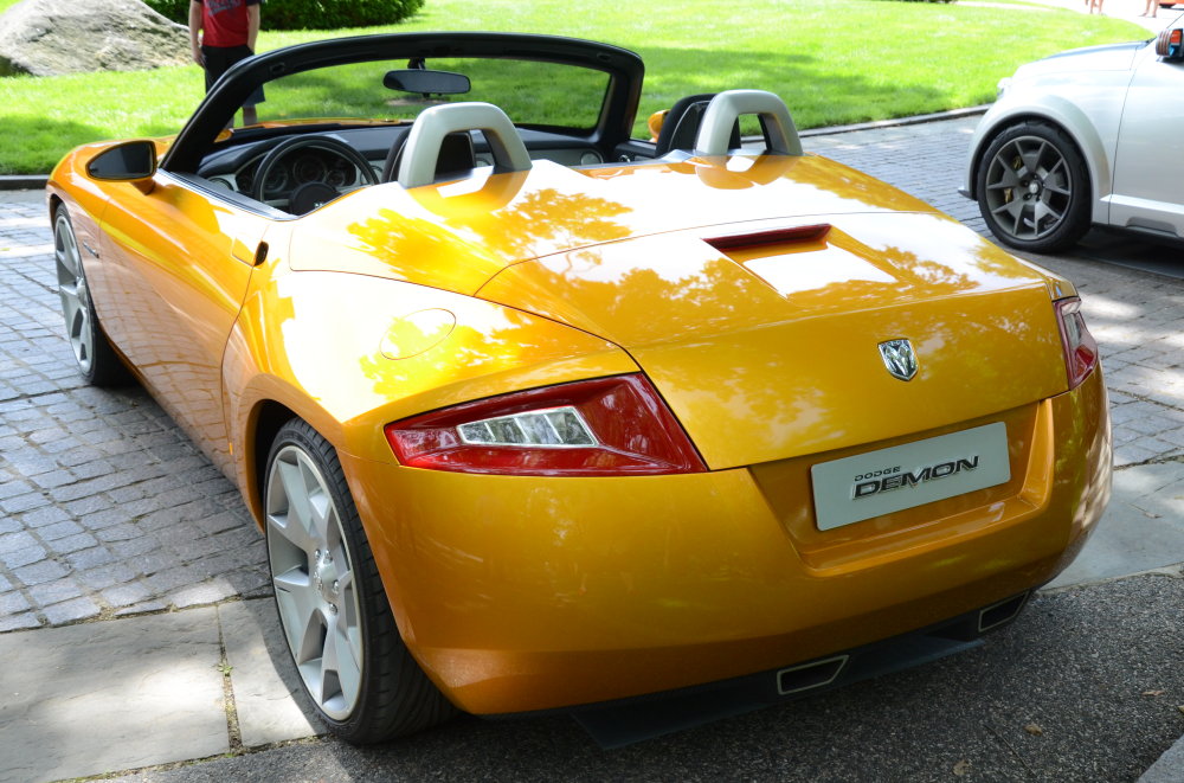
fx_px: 1181
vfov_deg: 36.7
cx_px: 592
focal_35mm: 36
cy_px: 392
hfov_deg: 53.3
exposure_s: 1/250
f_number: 8
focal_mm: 24
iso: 800
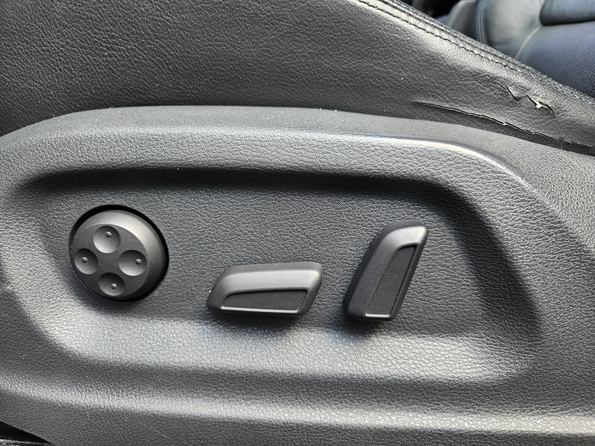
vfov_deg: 58.9
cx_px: 298
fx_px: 395
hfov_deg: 73.9
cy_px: 223
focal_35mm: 23
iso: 100
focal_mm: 5.4
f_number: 1.8
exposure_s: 1/207
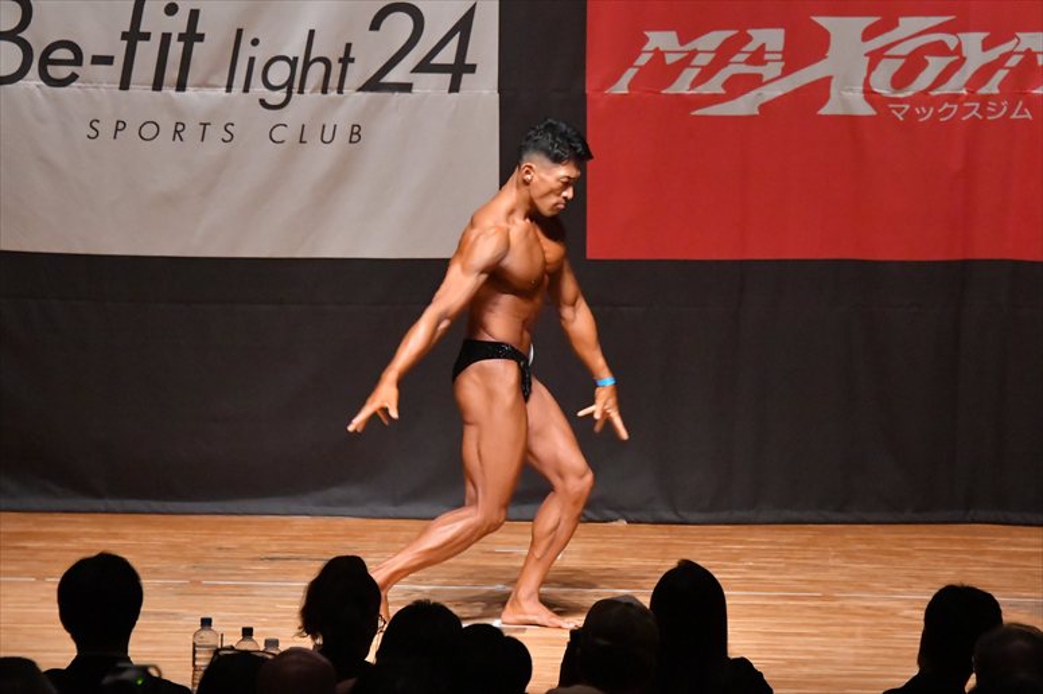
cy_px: 347
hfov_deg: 8.1
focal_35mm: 255
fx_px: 7384
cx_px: 522
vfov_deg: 5.4
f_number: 5.6
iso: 12800
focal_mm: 170
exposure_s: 1/400
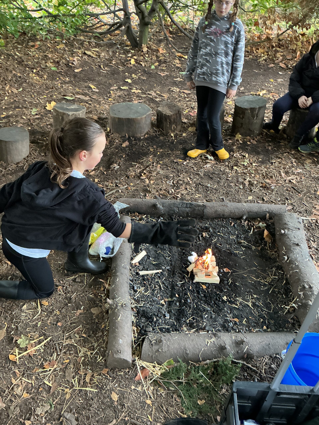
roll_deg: -2.1
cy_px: 212
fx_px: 356
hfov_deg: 48.2
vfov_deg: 61.7
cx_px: 160
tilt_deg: -35.1
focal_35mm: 29
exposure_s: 1/50
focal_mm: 3
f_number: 1.8
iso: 160
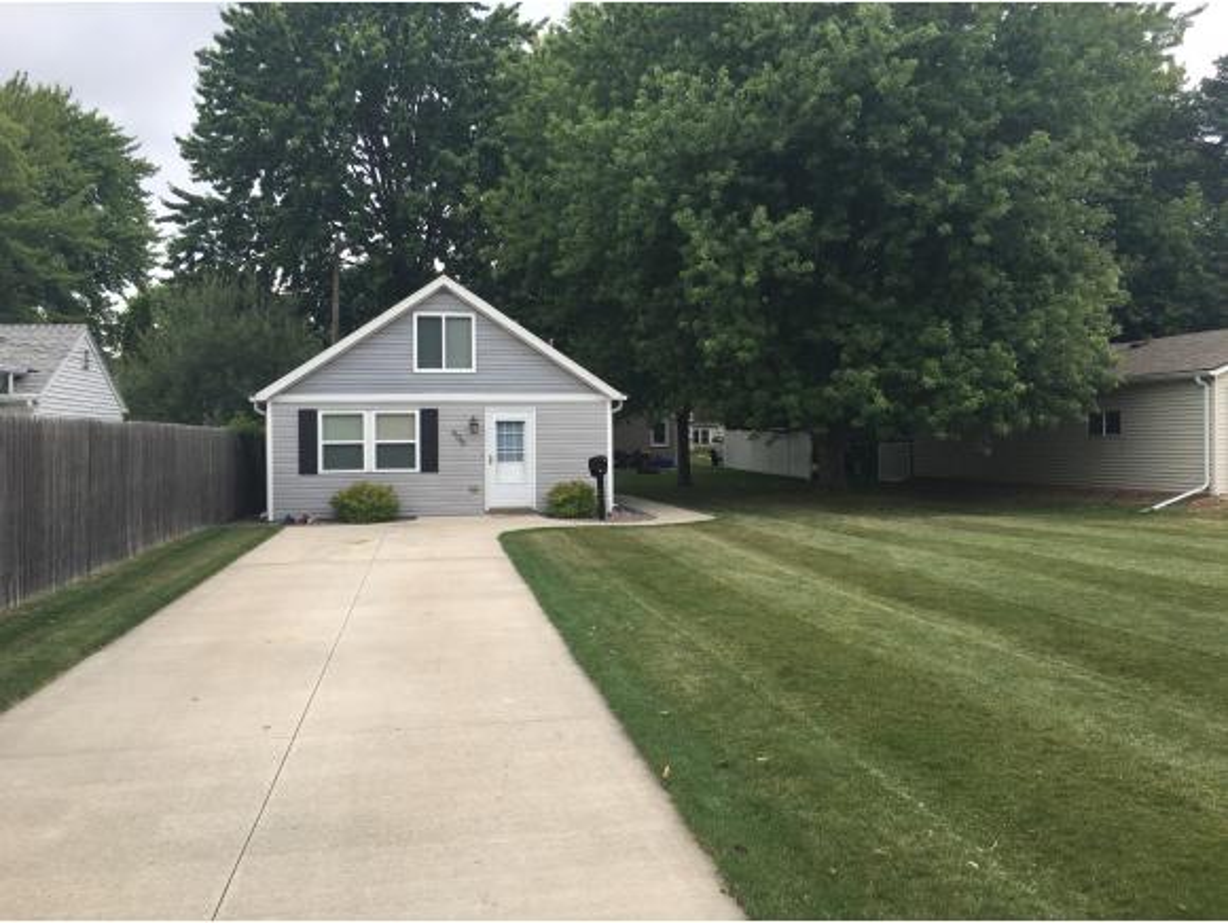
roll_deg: +1.2
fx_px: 1030
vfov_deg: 48.3
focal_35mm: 29
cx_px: 614
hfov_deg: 61.6
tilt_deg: -0.4
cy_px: 462
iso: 25
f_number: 2.2
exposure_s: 1/331
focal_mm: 4.15
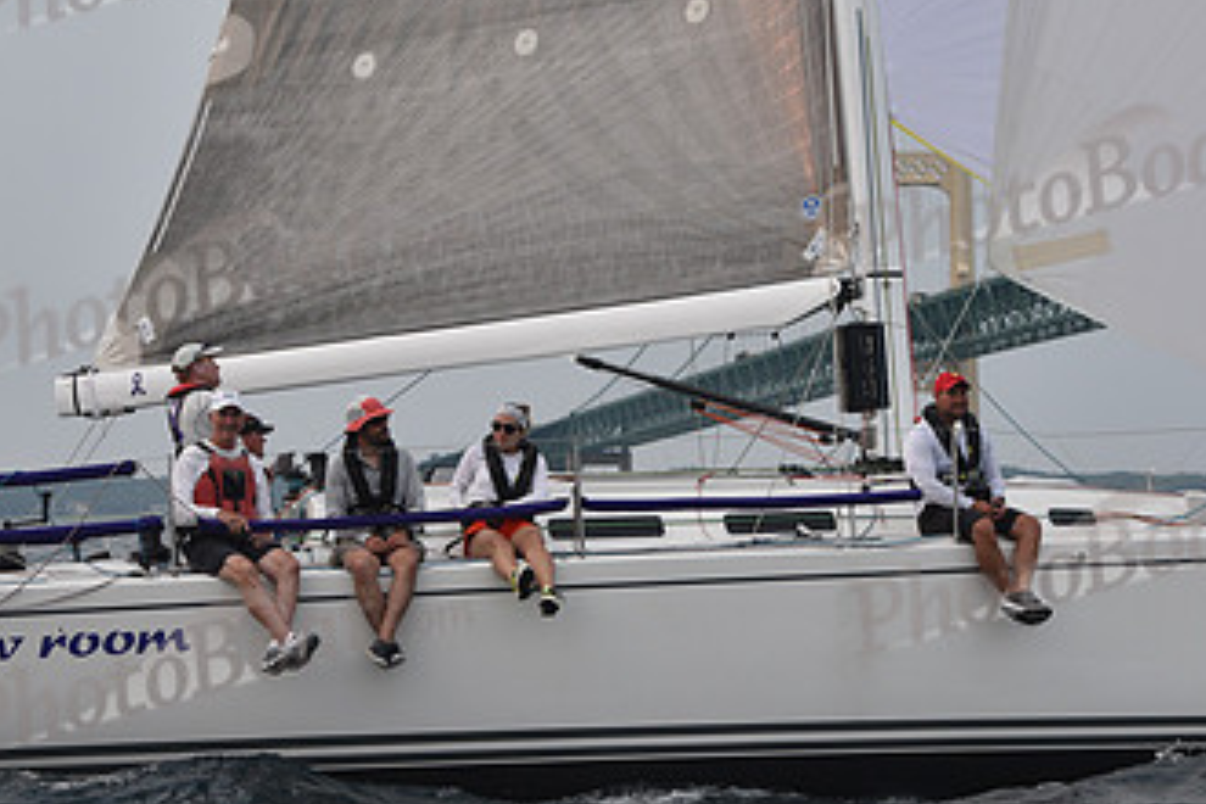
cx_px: 665
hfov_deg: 16.6
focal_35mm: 123
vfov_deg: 11.1
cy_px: 422
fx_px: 4120
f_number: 4.5
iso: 250
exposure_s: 1/1000
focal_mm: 70
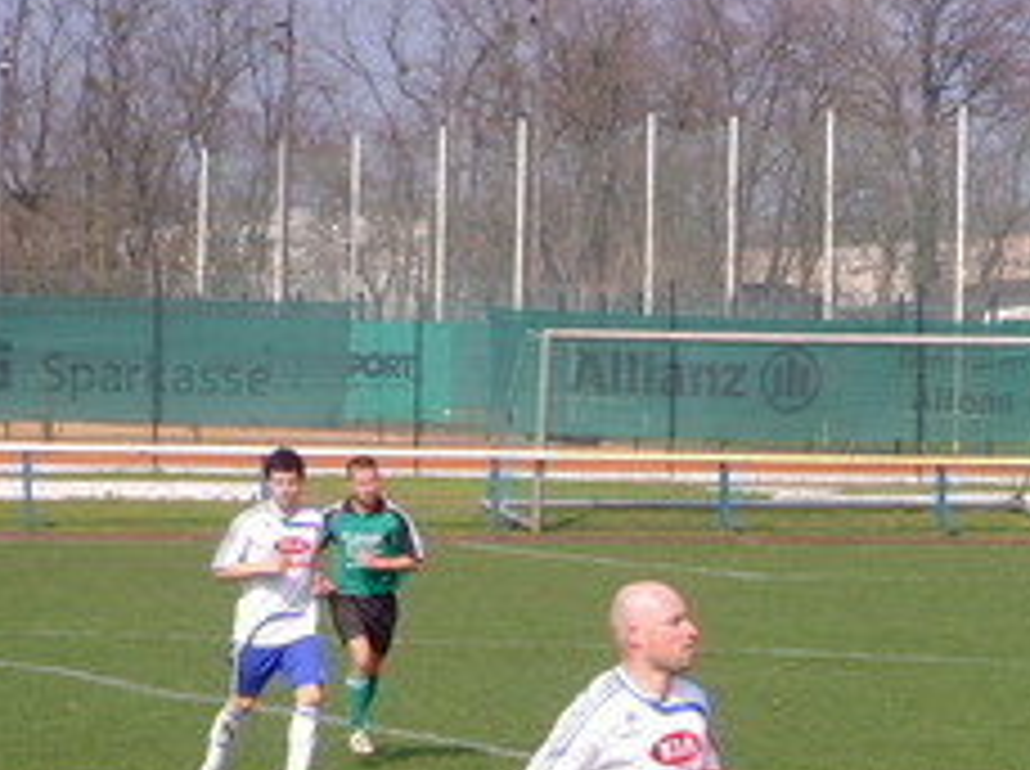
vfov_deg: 5.8
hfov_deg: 7.7
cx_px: 747
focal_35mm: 256
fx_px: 7605
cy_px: 808
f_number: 4.5
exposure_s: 1/350
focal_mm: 19.8
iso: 80
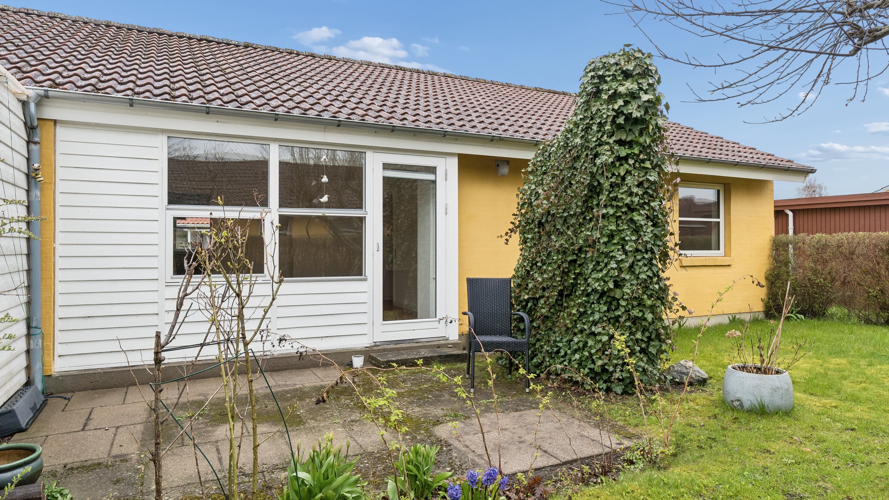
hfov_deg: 74.4
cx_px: 436
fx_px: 586
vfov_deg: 46.2
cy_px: 237
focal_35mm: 25
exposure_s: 1/320
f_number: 8
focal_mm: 14.5
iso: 320
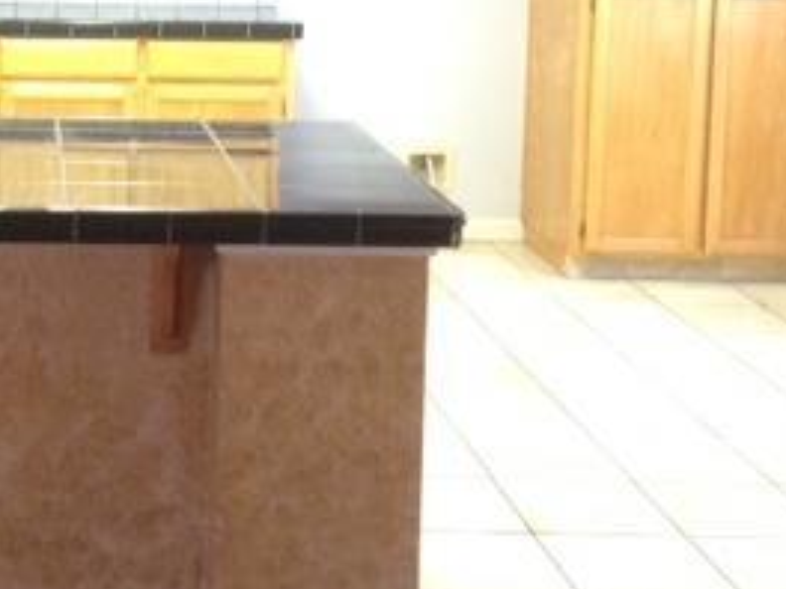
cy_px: 18
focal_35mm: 80
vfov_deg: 18.0
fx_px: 1817
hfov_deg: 23.6
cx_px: 42
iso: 320
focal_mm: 4.12
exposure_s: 1/20
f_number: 2.4
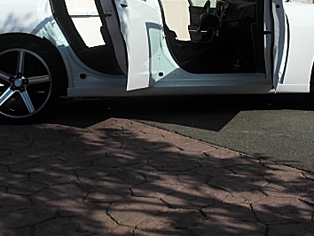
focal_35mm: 65
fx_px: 590
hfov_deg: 29.8
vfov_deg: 22.5
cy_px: 79
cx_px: 169
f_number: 7.9
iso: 50
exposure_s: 1/200
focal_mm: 6.3
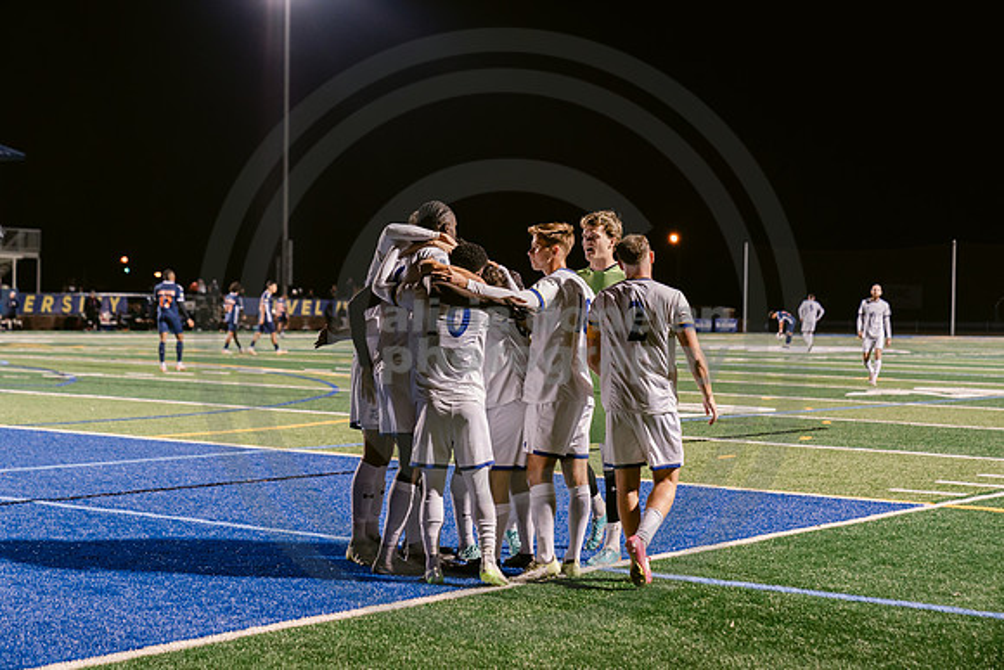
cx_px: 502
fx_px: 1953
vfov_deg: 19.5
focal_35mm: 70
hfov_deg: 28.8
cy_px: 335
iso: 2500
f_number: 3.2
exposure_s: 1/250
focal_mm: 70
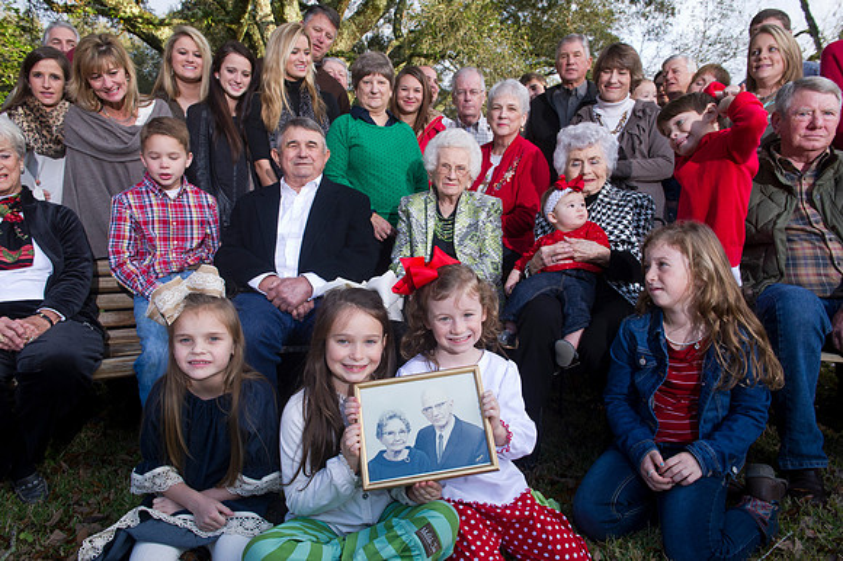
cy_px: 280
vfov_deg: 53.1
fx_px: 562
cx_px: 422
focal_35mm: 24
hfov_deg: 73.8
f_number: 8
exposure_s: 1/320
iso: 1000
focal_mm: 24
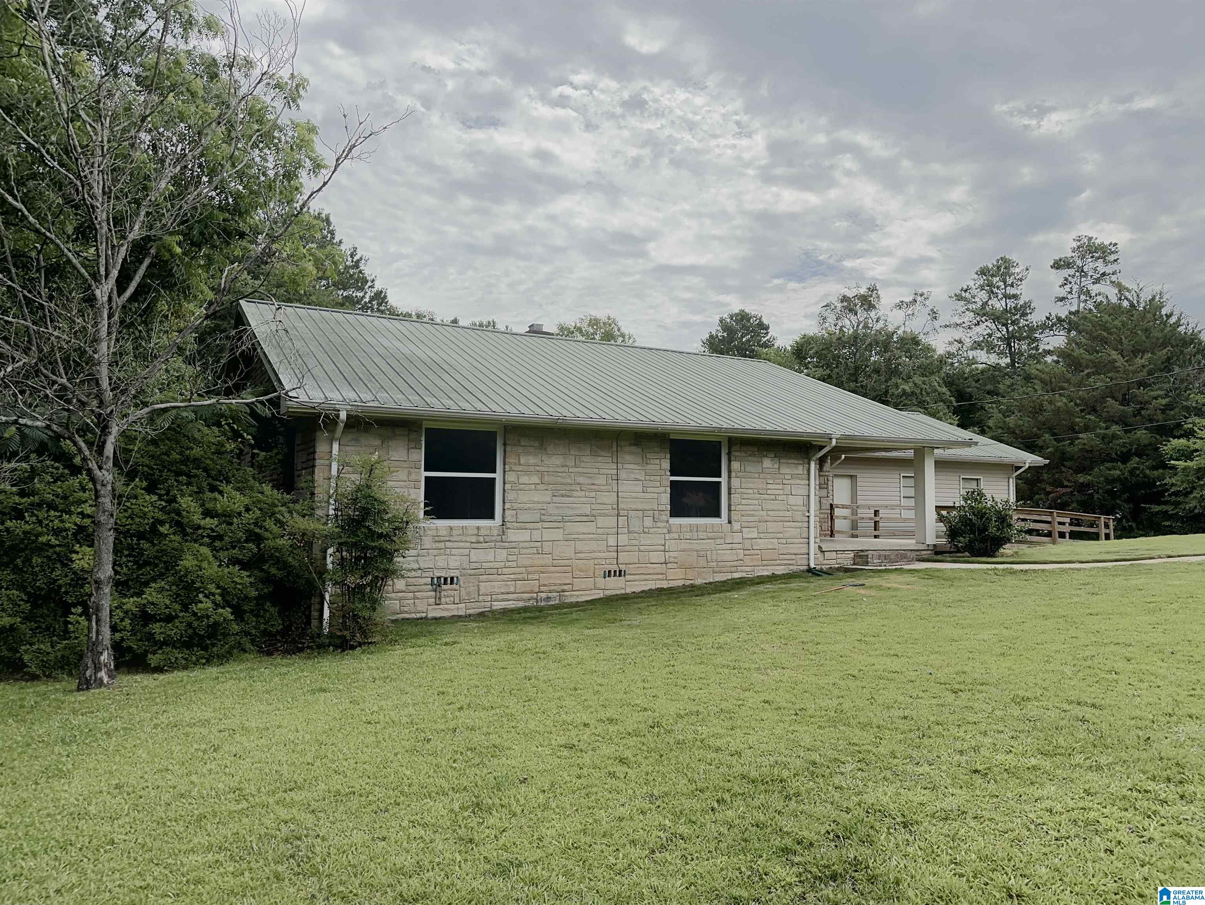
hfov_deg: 71.6
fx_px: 836
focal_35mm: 24
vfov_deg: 56.8
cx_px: 602
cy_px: 452
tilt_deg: +3.1
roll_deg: -0.5
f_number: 1.78
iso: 64
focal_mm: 6.86
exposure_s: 1/8197
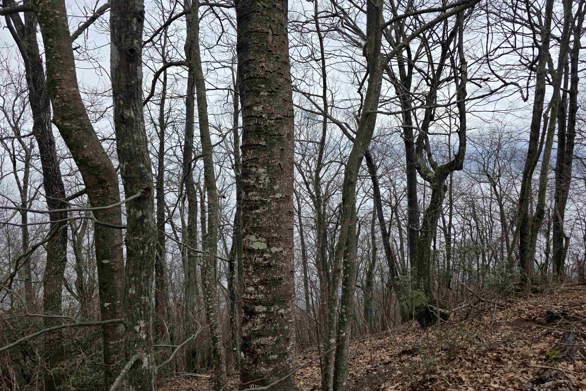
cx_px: 294
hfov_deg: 73.7
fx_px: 391
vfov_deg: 53.1
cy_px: 202
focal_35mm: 24
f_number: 1.7
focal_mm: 6.3
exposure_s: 1/3707
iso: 80
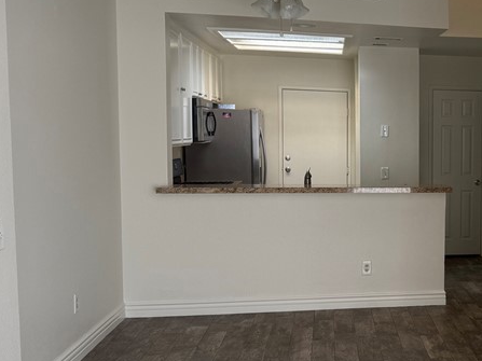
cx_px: 494
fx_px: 766
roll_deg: -0.8
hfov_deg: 31.9
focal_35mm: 55
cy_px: 193
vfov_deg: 26.5
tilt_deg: -4.7
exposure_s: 1/133
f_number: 1.78
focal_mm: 6.76
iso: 50
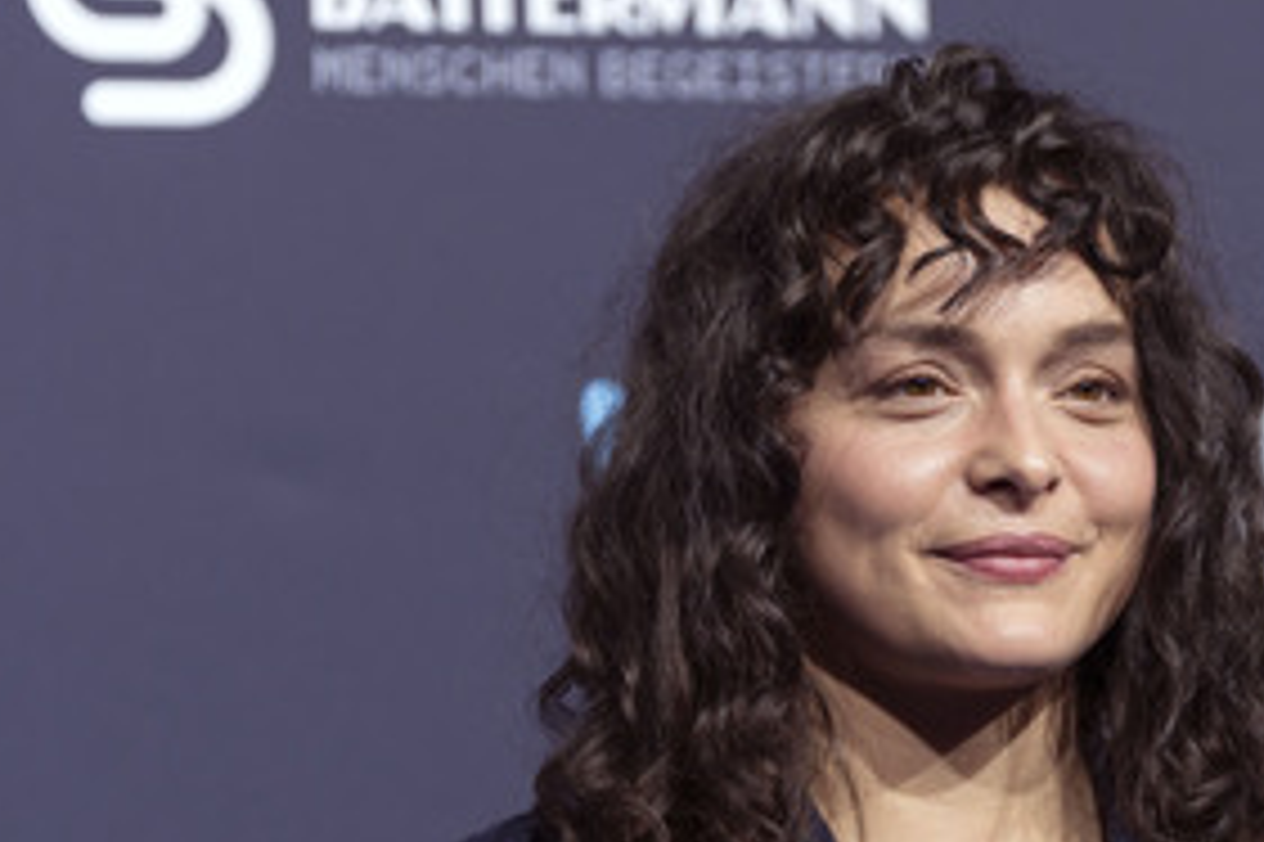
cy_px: 657
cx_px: 942
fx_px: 6246
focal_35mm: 178
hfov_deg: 11.5
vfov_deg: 7.7
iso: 800
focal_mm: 111
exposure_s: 1/400
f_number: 2.8
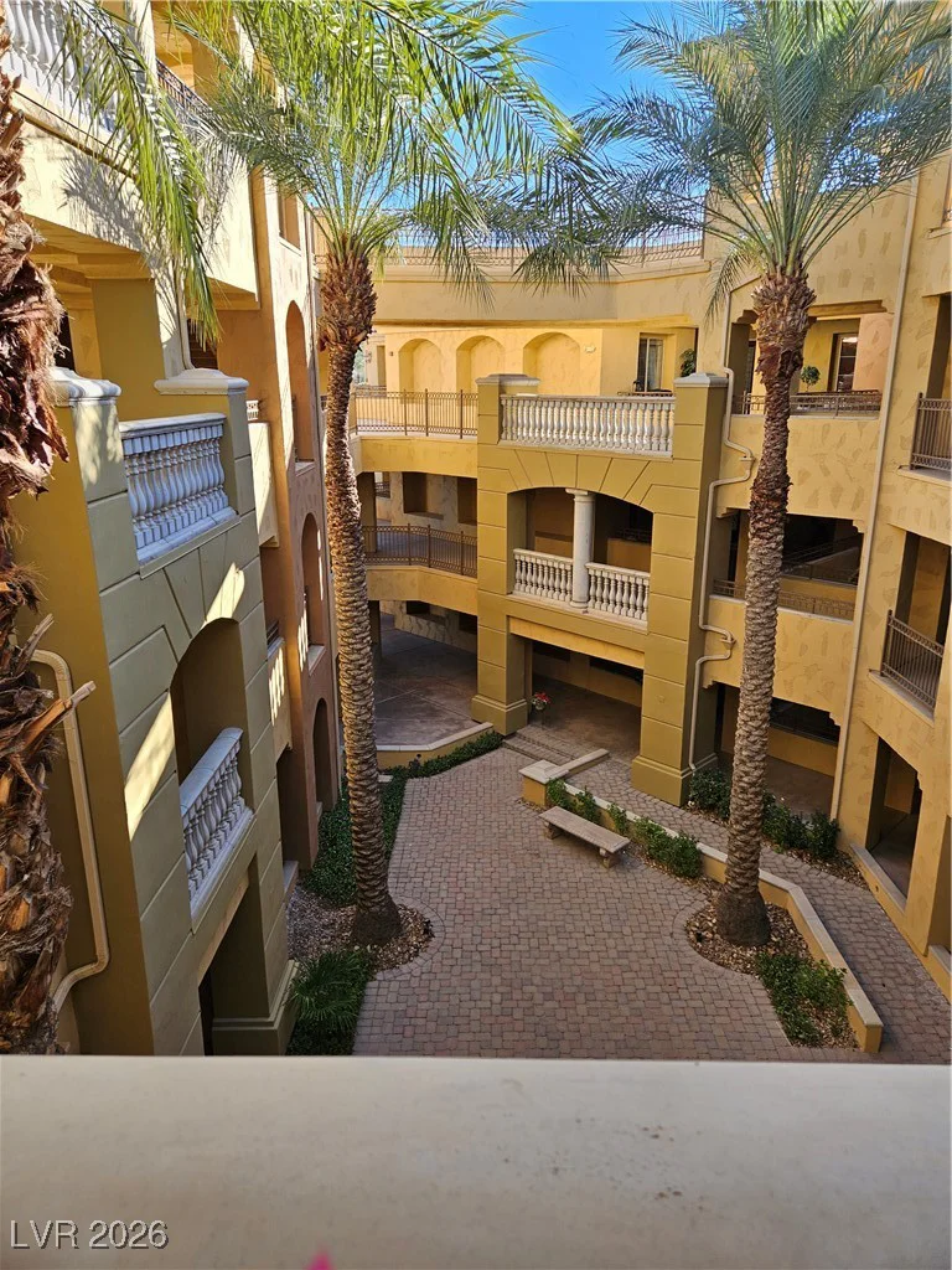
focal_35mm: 23
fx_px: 843
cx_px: 476
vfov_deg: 73.9
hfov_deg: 58.9
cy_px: 635
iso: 25
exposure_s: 1/229
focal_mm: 5.4
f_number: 1.8
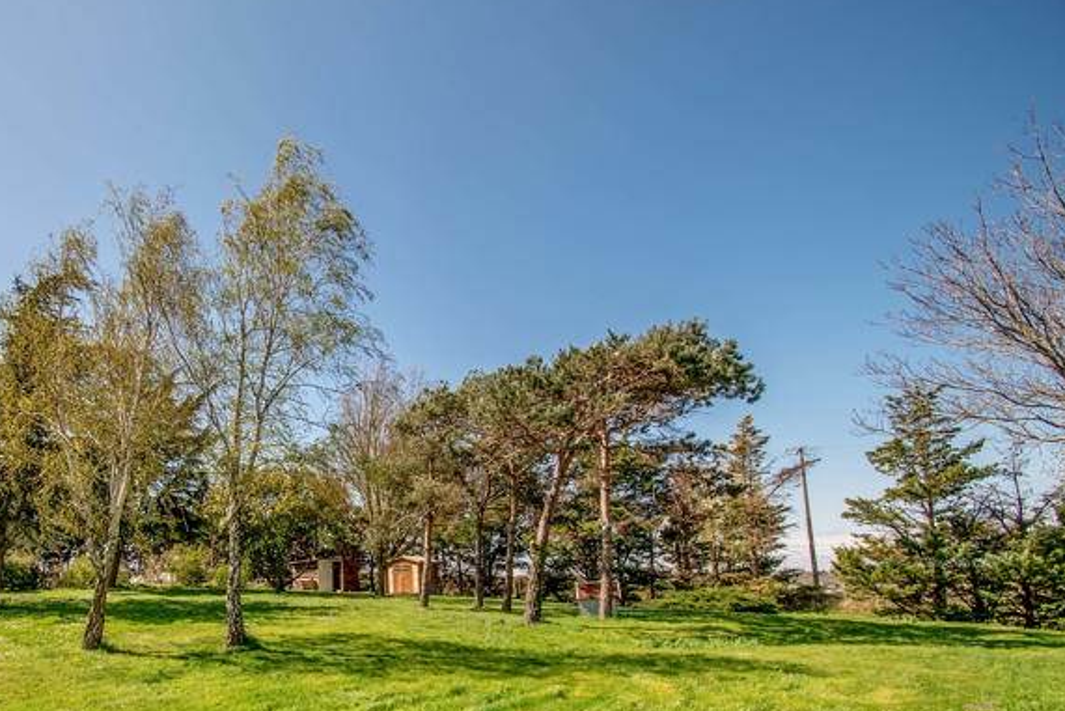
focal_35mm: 21
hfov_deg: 78.0
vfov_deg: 58.2
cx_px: 336
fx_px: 621
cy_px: 473
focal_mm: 10
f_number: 6.3
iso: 160
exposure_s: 1/500
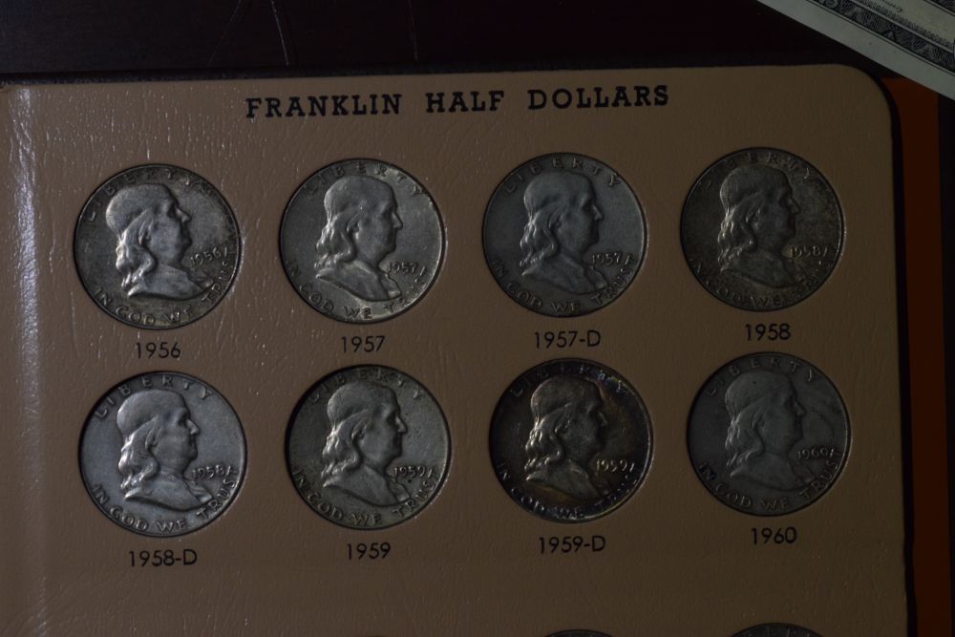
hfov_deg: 15.2
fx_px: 3582
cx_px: 478
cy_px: 318
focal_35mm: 135
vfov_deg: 10.2
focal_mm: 90
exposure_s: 1/160
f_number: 8
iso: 1600
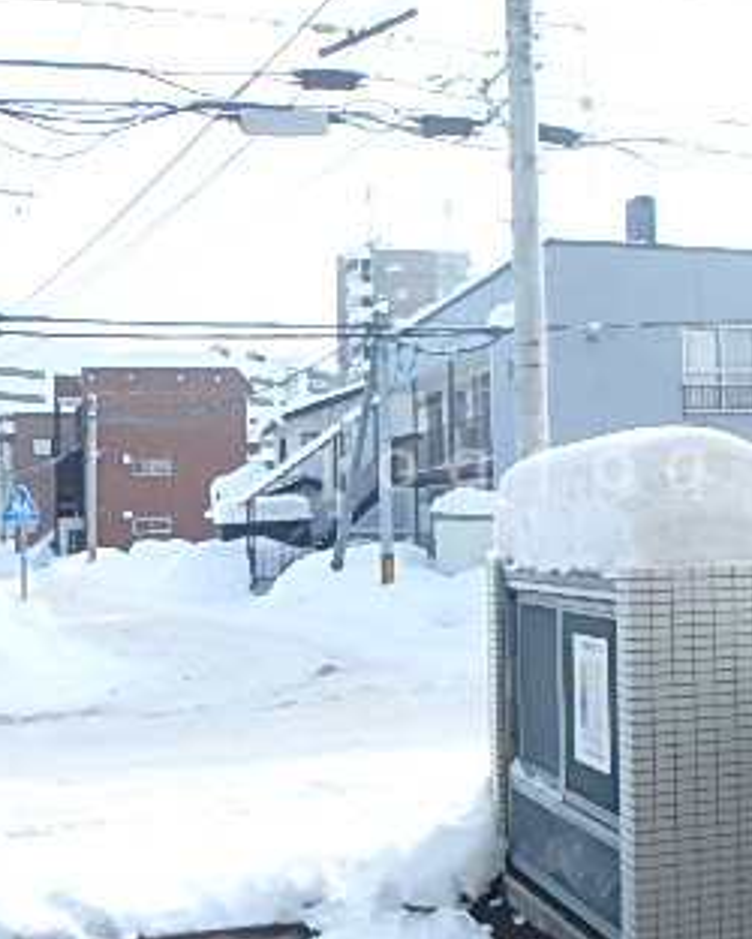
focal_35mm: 42
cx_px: 514
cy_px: 463
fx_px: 1167
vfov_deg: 43.8
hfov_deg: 35.3
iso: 125
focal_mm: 3.7
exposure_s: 1/640
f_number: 3.5
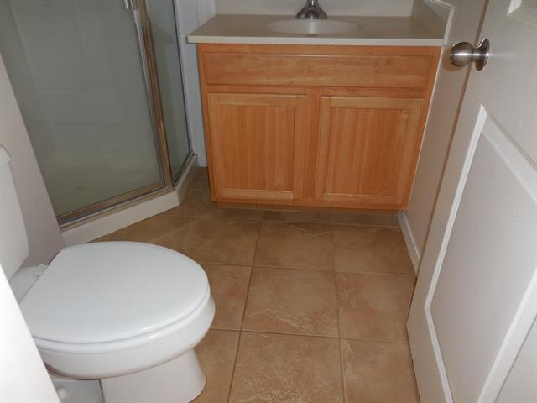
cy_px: 202
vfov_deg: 54.9
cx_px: 268
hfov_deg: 69.4
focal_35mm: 25
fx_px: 388
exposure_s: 1/25
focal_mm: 4.5
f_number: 3.3
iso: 125
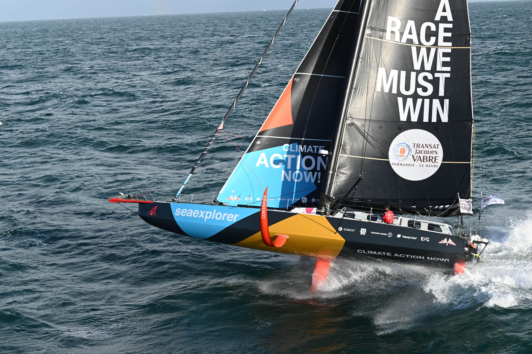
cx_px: 266
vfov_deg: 19.5
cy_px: 177
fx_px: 1034
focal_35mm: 70
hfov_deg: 28.8
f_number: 5.6
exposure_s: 1/1600
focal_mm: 70
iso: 400
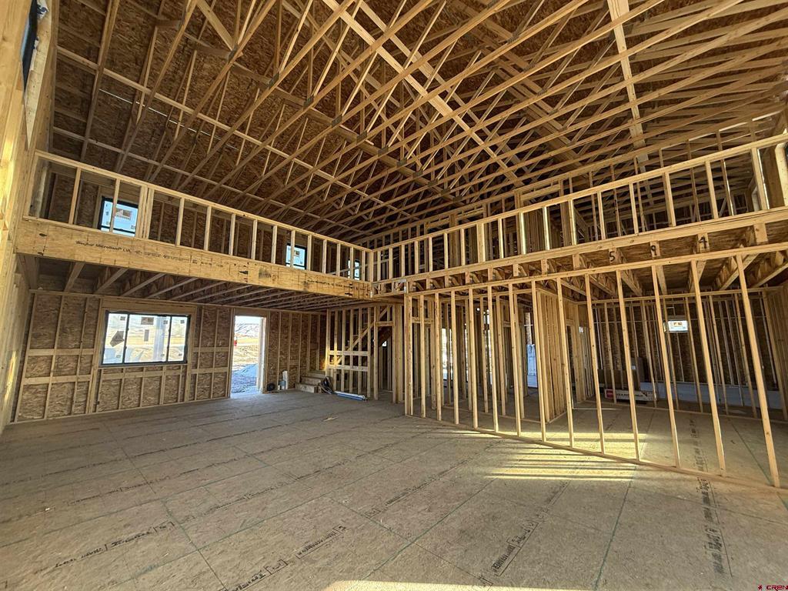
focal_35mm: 14
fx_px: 319
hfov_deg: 102.1
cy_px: 296
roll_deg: +0.4
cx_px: 394
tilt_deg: +9.1
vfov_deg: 85.7
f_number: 2.2
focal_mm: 2.22
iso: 80
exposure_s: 1/99
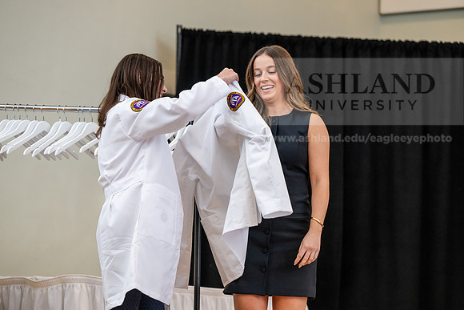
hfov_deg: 16.4
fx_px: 1611
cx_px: 232
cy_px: 155
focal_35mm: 125
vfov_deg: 11.0
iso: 1600
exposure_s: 1/200
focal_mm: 125
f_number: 3.5
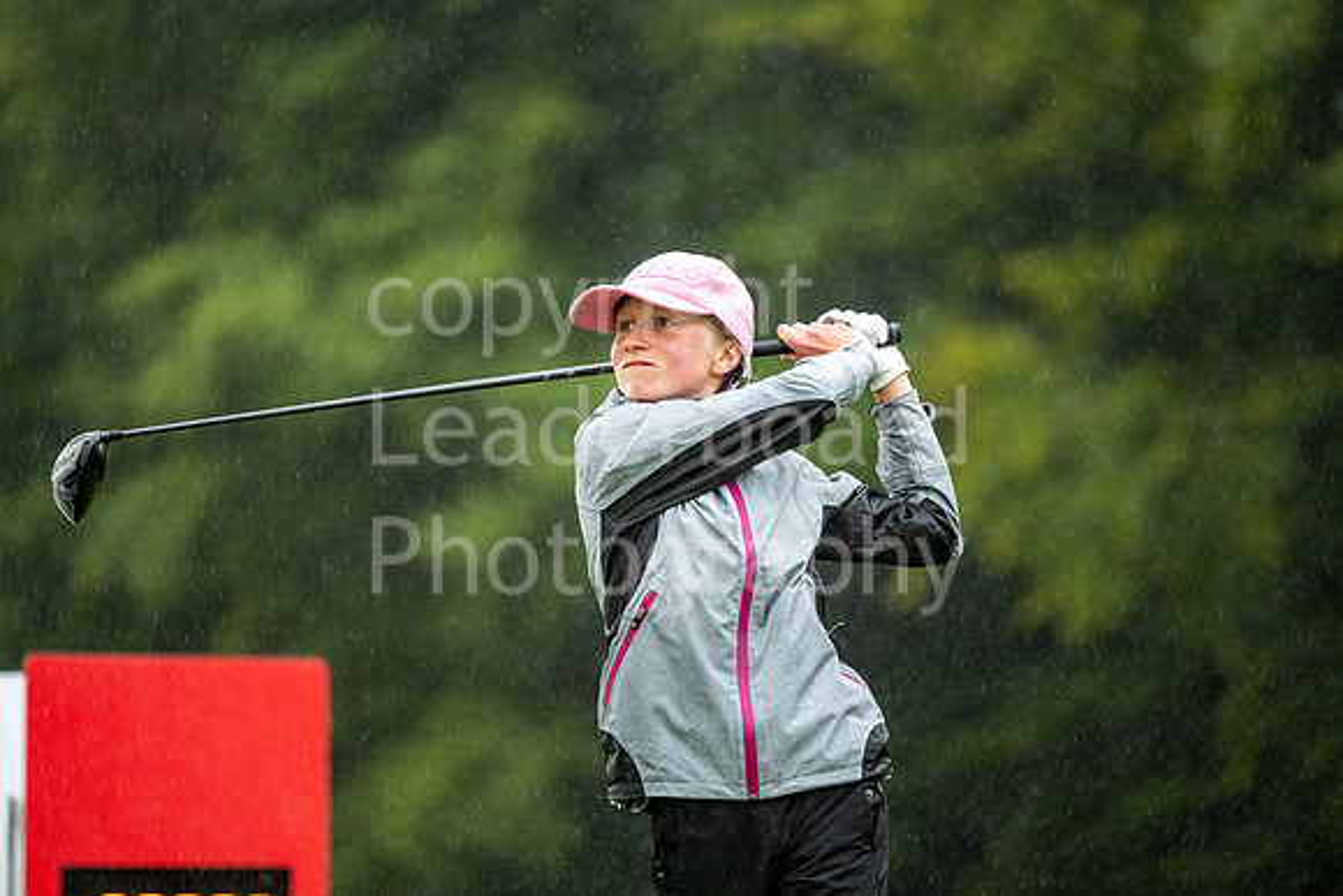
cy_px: 448
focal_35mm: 300
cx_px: 672
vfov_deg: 4.6
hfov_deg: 6.9
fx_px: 11194
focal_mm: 300
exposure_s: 1/500
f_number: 4
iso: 1250
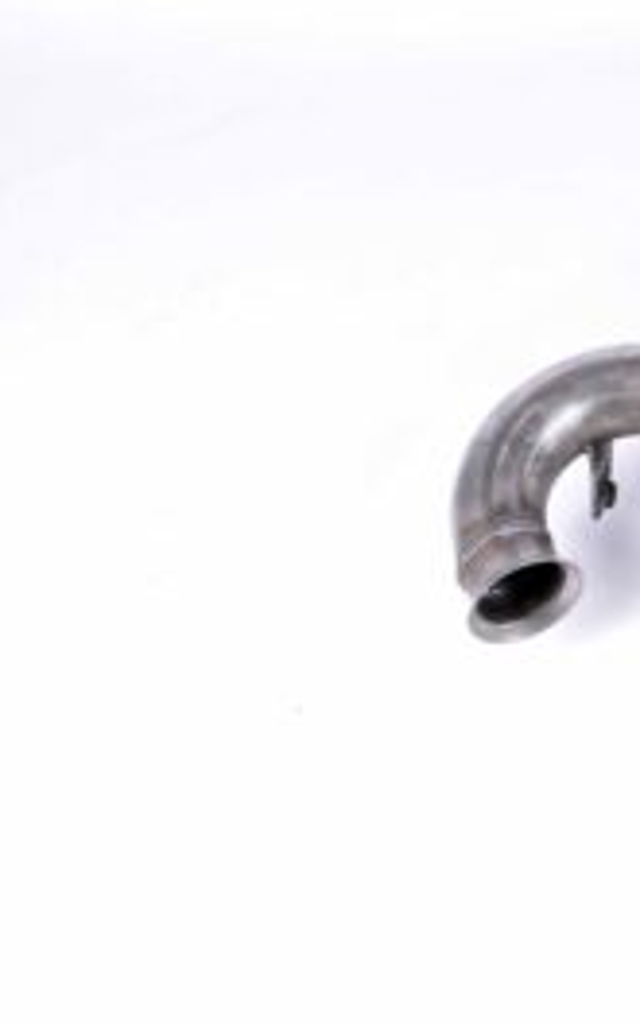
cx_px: 1063
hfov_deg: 10.0
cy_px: 322
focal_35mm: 125
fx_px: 3488
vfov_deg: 16.7
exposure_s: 1/60
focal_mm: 36
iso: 200
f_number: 16
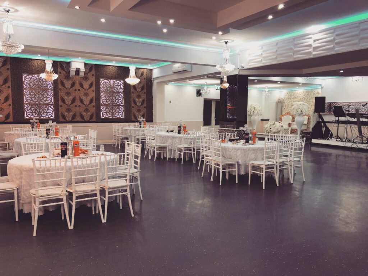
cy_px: 138
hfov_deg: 63.5
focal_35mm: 28
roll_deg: -0.6
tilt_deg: -6.3
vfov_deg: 49.7
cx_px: 184
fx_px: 298
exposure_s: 1/20
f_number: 1.8
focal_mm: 3.99
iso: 40
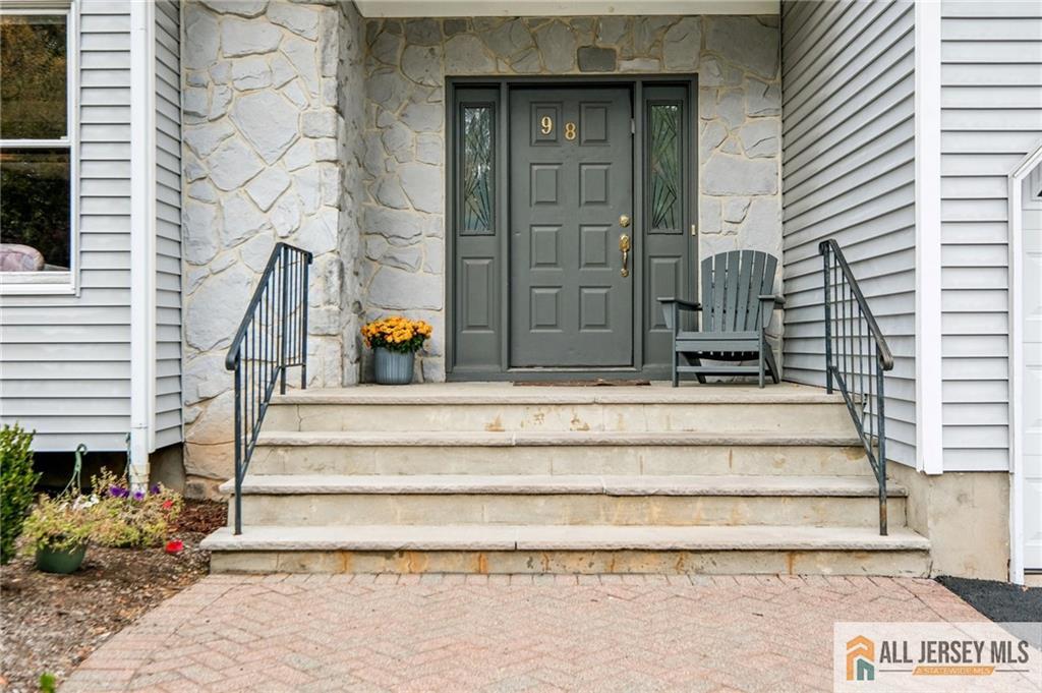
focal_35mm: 36
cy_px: 346
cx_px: 521
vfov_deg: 36.8
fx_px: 1041
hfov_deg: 53.2
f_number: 8
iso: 400
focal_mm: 24
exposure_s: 1/180
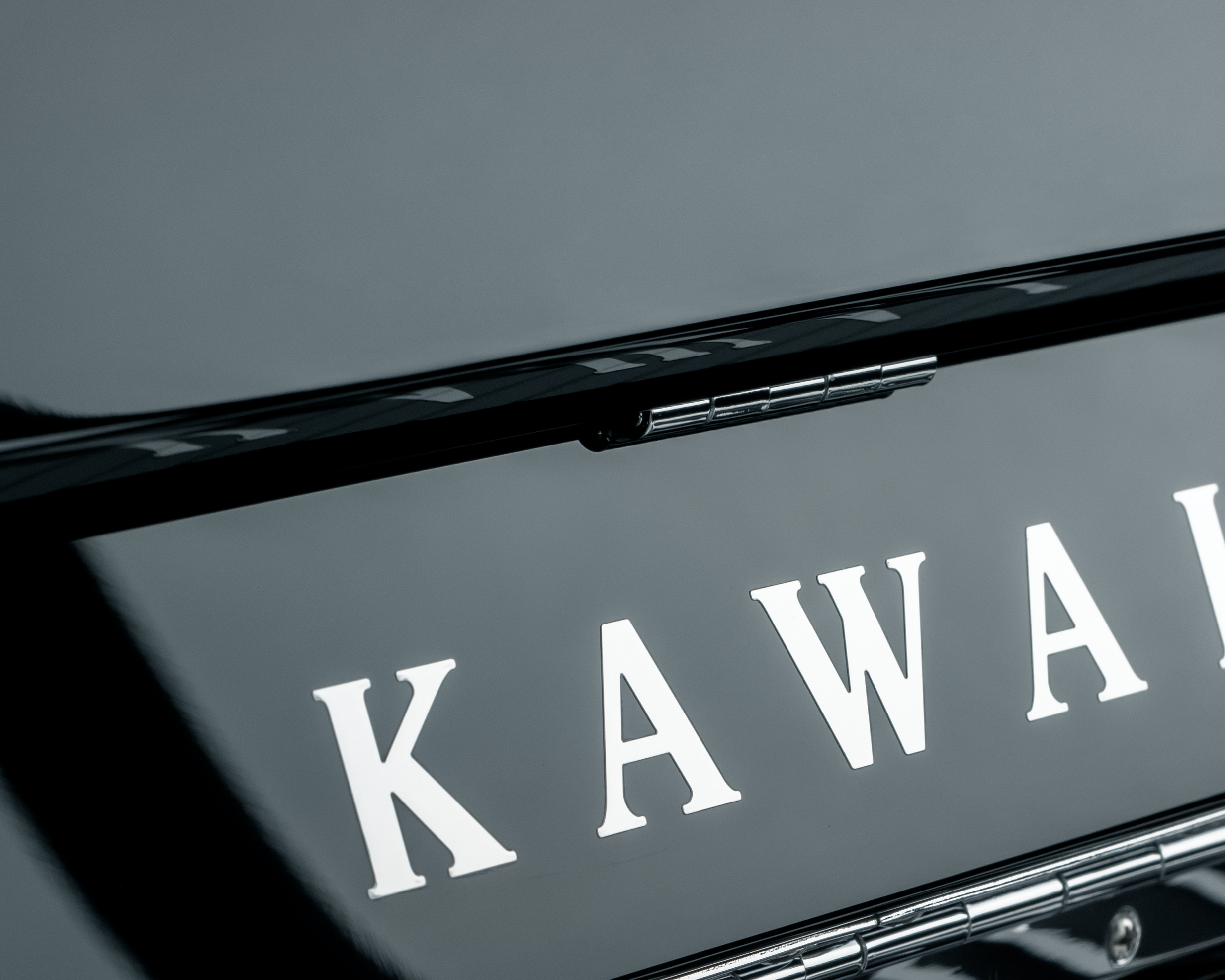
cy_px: 1181
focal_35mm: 156
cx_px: 877
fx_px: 5656
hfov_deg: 12.3
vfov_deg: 9.8
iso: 400
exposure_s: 1/6
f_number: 11
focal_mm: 50
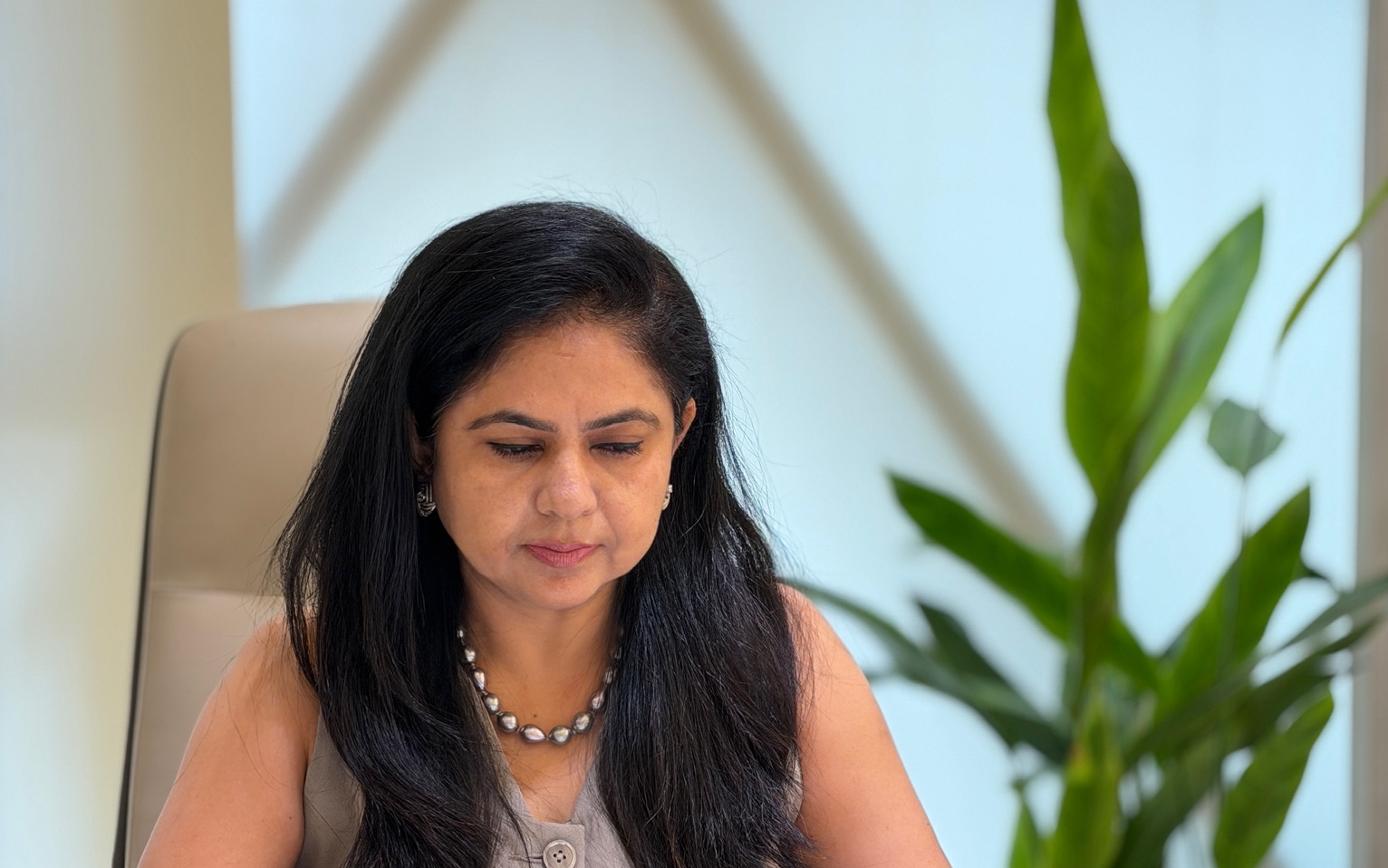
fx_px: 2573
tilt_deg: -4.6
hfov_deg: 30.2
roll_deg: -0.2
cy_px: 501
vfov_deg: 19.1
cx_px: 695
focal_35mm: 68
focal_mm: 6.76
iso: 100
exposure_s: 1/100
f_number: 1.78
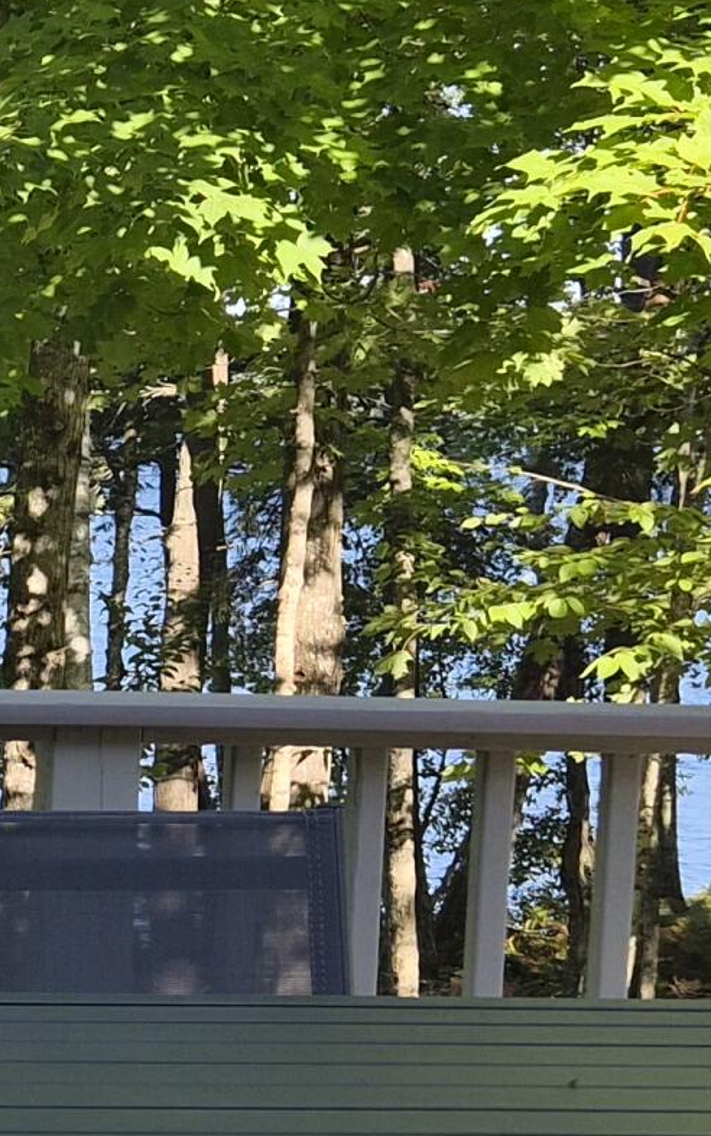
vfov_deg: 22.1
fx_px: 2880
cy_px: 824
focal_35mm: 93
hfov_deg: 12.9
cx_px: -509
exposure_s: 1/1492
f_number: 1.8
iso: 80
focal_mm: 5.4
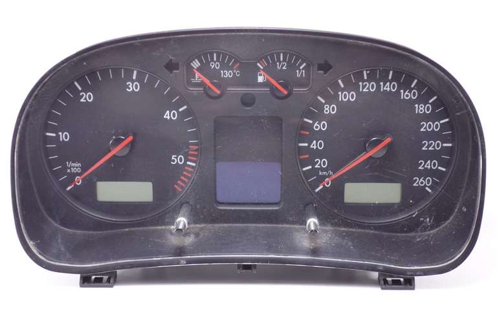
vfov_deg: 21.6
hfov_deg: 31.9
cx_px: 248
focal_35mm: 63
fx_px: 870
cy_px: 166
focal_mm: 23.27
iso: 800
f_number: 3.5
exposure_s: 1/60
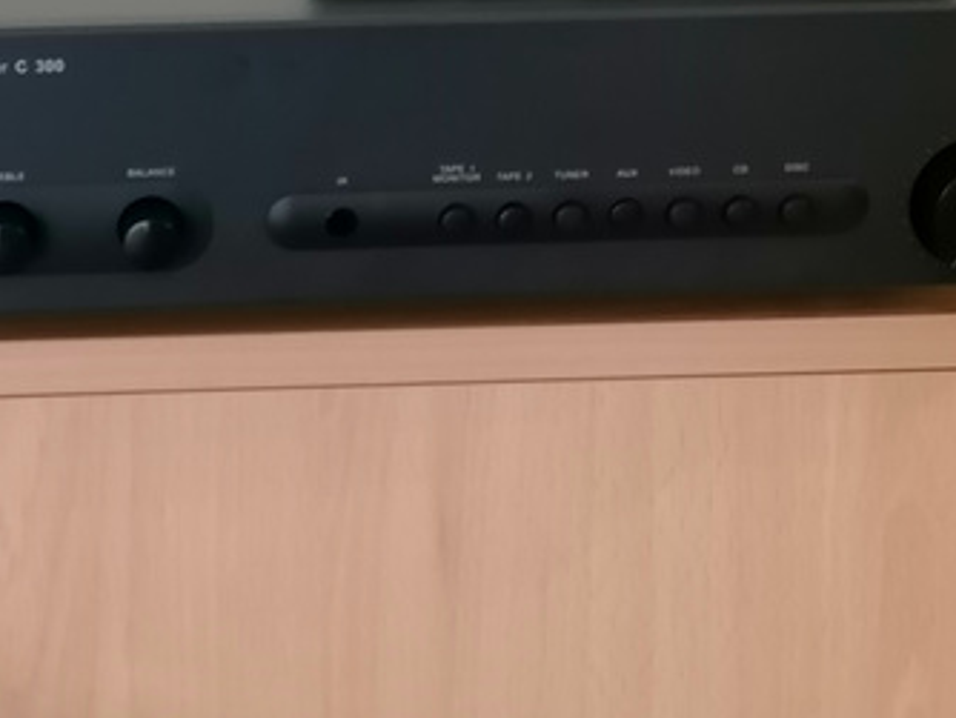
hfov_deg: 20.1
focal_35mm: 97
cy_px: 80
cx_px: 283
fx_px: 2681
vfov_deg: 15.1
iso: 500
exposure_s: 1/20
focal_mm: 4.75
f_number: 1.8
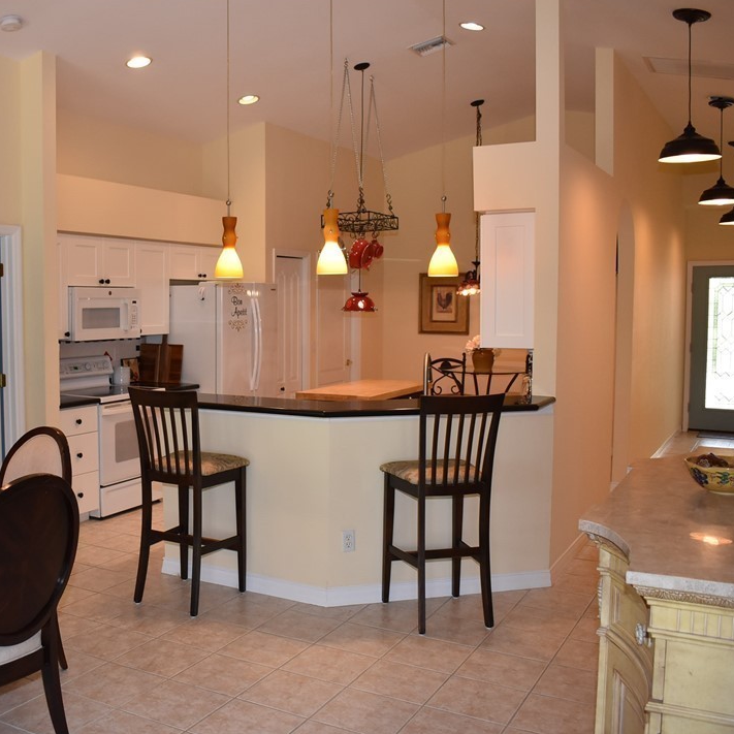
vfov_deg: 47.2
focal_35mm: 35
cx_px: 242
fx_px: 840
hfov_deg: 46.4
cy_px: 365
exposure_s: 1/125
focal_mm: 18
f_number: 4
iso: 800
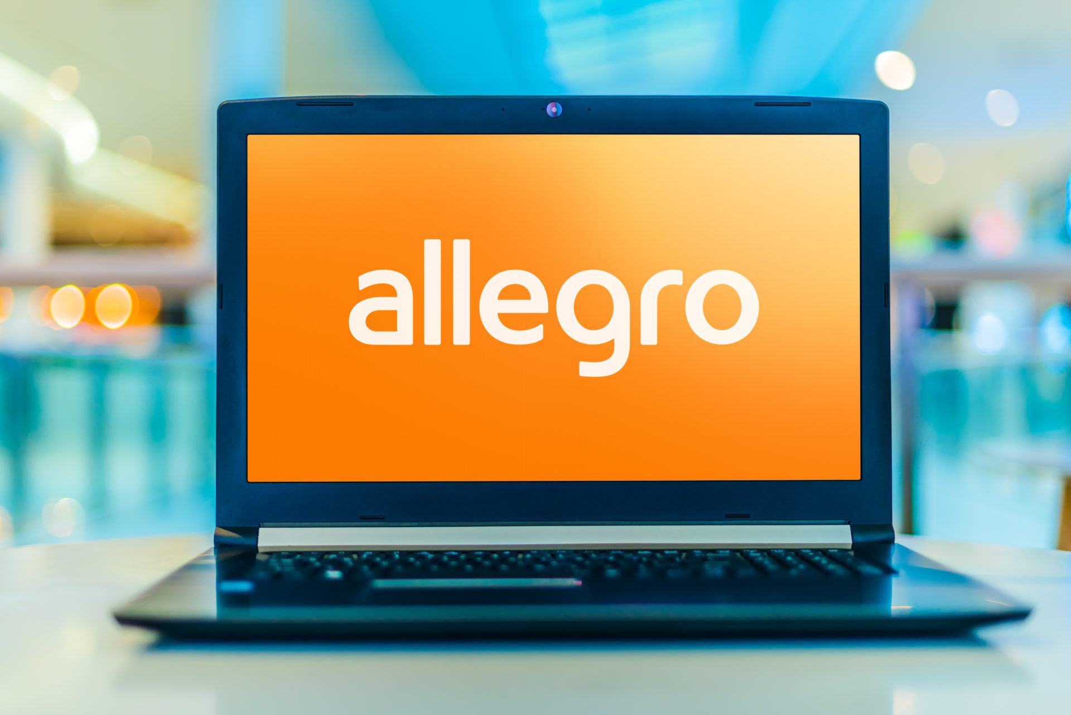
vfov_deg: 27.0
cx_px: 536
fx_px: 1488
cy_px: 358
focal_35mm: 50
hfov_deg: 39.6
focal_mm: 50
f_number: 1.4
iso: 250
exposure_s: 1/100
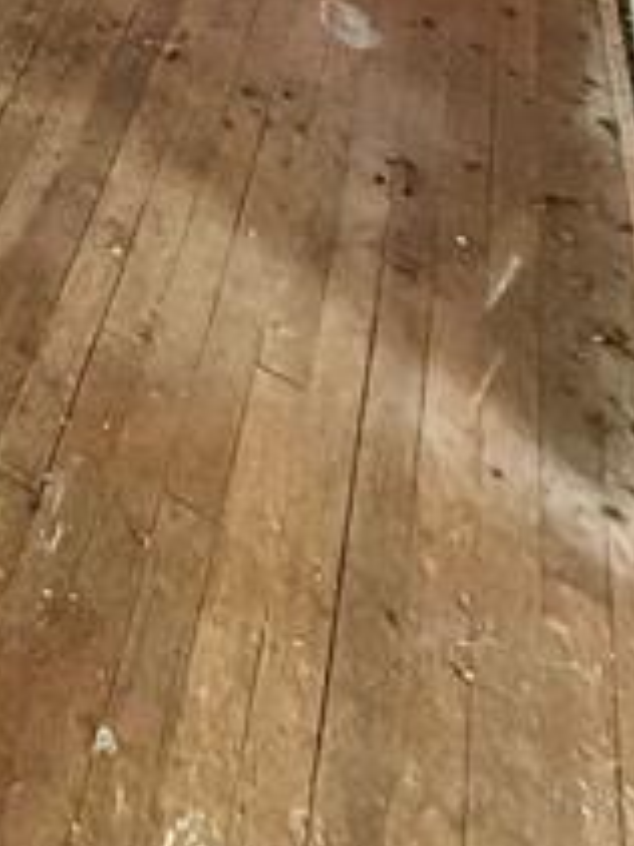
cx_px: -482
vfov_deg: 24.7
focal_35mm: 51
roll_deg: +1.9
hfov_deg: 20.7
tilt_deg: -12.6
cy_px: -533
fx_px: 1247
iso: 500
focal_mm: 2.22
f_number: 2.2
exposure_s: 1/60
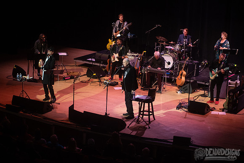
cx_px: 125
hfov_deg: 21.1
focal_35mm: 97
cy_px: 80
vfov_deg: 14.2
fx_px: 654
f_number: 3.5
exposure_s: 1/320
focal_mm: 80
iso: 2000
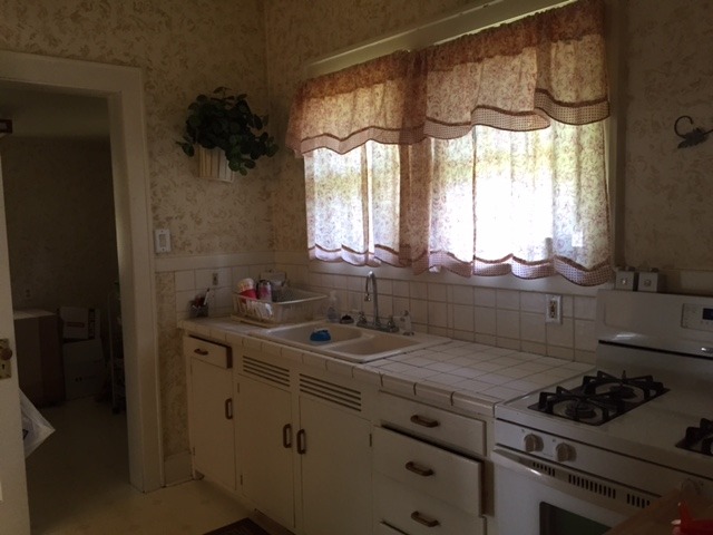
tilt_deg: -6.6
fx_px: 597
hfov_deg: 61.7
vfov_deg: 48.2
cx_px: 356
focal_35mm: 29
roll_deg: +2.4
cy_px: 268
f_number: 2.2
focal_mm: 4.15
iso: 50
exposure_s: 1/30
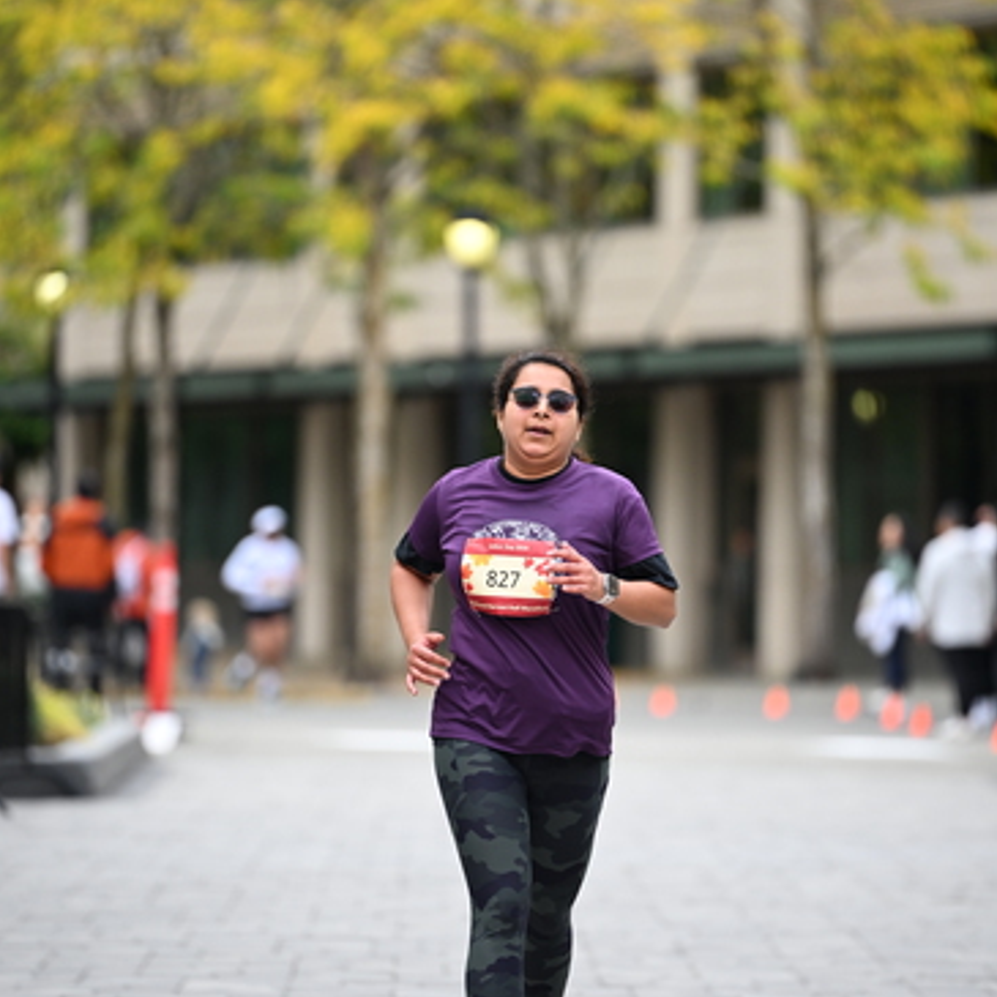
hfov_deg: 7.0
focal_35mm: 250
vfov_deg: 7.0
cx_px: 498
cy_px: 511
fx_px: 8146
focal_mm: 195
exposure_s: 1/2000
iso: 640
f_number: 2.8
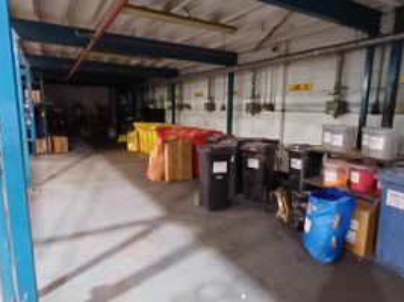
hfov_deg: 71.6
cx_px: 213
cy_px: 154
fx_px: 280
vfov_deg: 56.8
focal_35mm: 24
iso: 640
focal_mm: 1.64
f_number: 2.2
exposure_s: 1/20
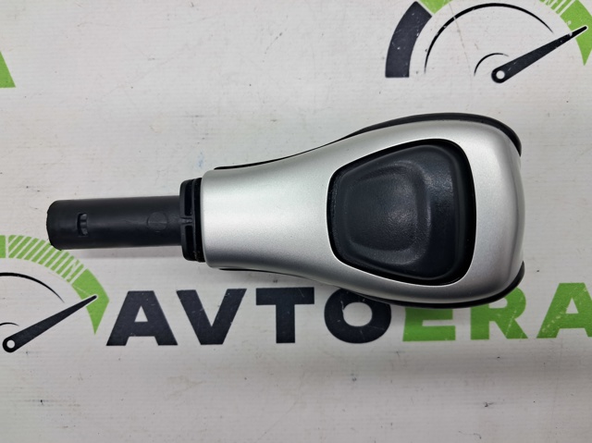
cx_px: 296
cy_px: 222
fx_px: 461
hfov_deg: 65.4
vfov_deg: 51.3
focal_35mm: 27
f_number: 1.8
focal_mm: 4
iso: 50
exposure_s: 1/100
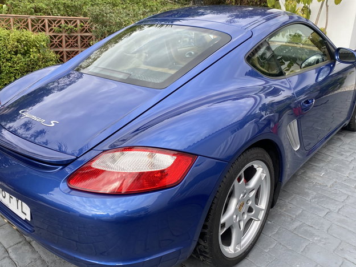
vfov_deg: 44.1
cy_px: 127
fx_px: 329
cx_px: 182
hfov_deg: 56.8
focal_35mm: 32
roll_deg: -2.8
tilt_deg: -16.3
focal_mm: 4.25
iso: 32
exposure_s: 1/651
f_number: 1.8
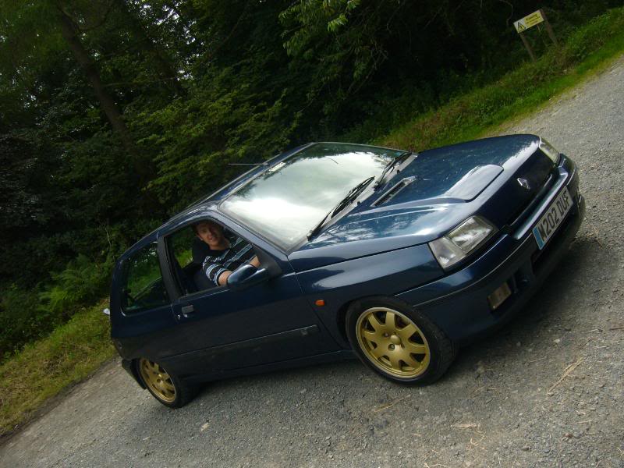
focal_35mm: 35
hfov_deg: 52.6
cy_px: 234
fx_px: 631
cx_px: 312
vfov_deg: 40.7
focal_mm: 5.8
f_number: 5.6
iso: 100
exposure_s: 1/250
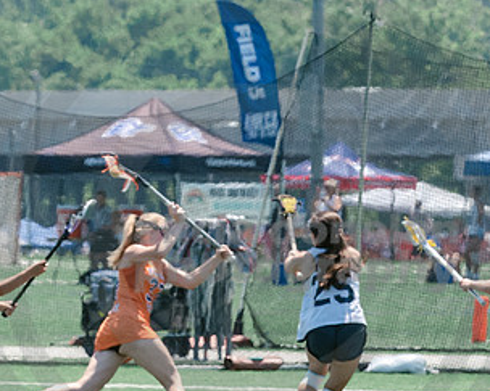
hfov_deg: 2.5
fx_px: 11062
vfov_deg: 2.0
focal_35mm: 763
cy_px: 205
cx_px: -29
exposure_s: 1/2000
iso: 400
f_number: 5.6
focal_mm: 165
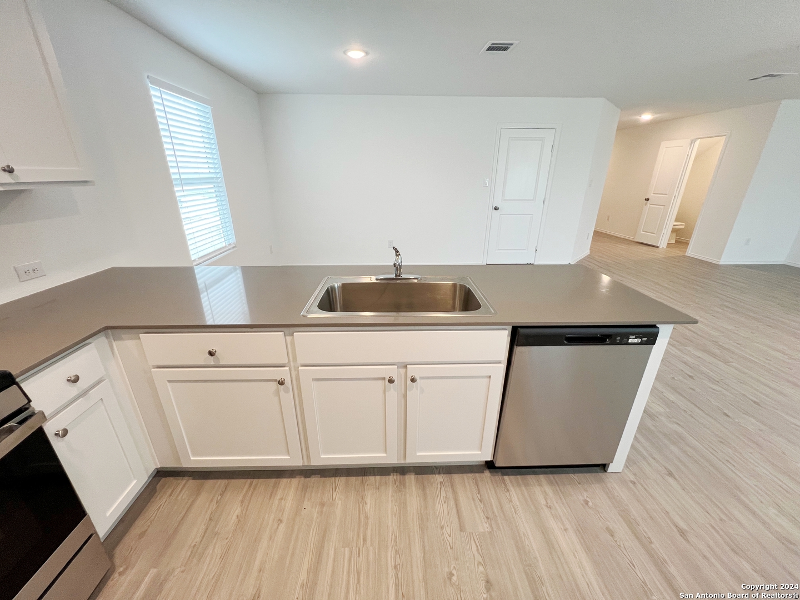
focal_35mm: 13
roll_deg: -0.8
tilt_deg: -21.4
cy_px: 300
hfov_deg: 106.2
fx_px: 300
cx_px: 400
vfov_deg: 89.9
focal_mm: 1.57
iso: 200
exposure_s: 1/120
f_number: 1.8
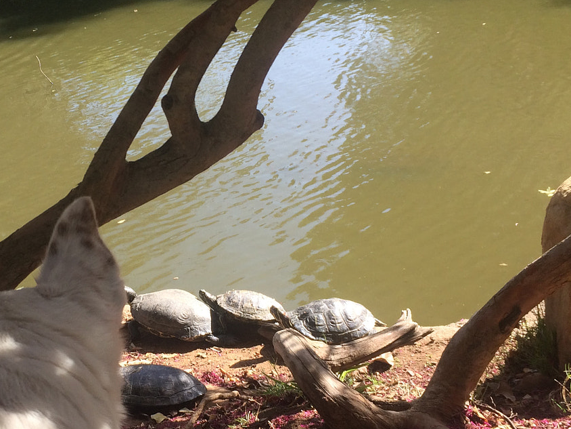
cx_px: 131
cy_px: 257
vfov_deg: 26.5
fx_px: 907
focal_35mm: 55
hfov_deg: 34.1
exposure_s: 1/586
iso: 32
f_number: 2.2
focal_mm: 4.15
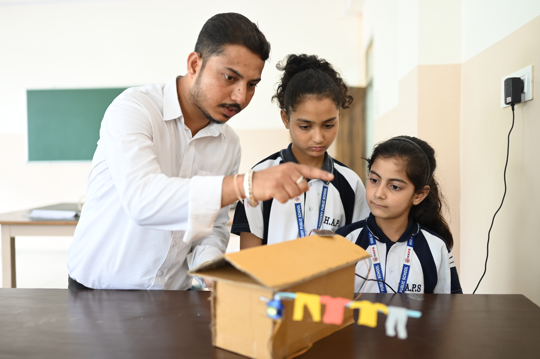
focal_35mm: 35
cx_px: 270
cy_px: 180
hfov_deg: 54.5
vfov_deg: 37.8
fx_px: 525
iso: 1000
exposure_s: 1/160
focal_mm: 35
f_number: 1.8
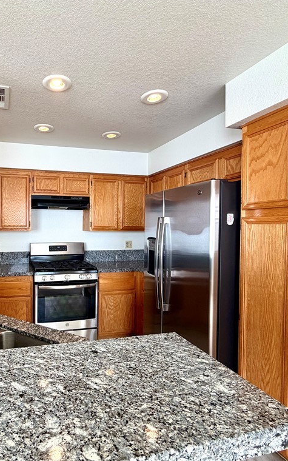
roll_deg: +0.9
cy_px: 231
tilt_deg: -0.5
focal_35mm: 20
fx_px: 251
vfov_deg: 85.1
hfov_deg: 56.5
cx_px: 70
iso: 100
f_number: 2.2
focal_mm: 2.22
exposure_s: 1/121
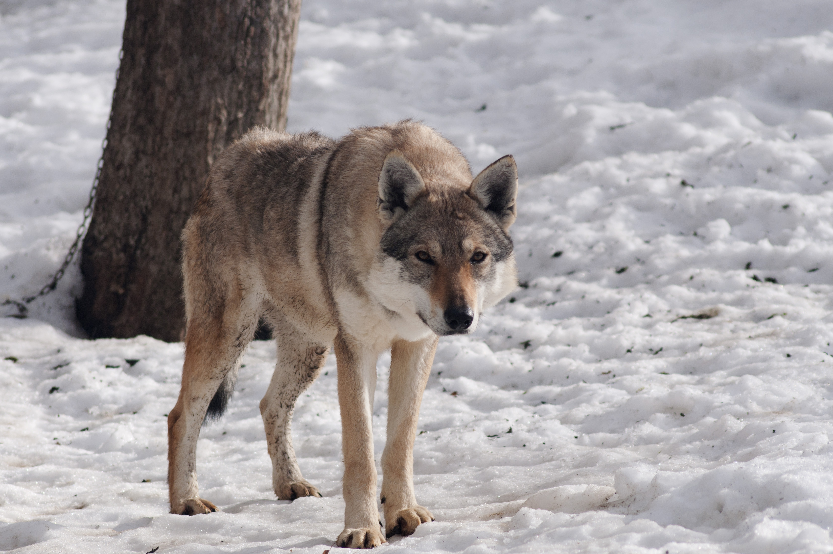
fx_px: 5385
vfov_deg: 5.9
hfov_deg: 8.8
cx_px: 422
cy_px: 303
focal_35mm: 233
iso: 400
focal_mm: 122
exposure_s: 1/4000
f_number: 5.6
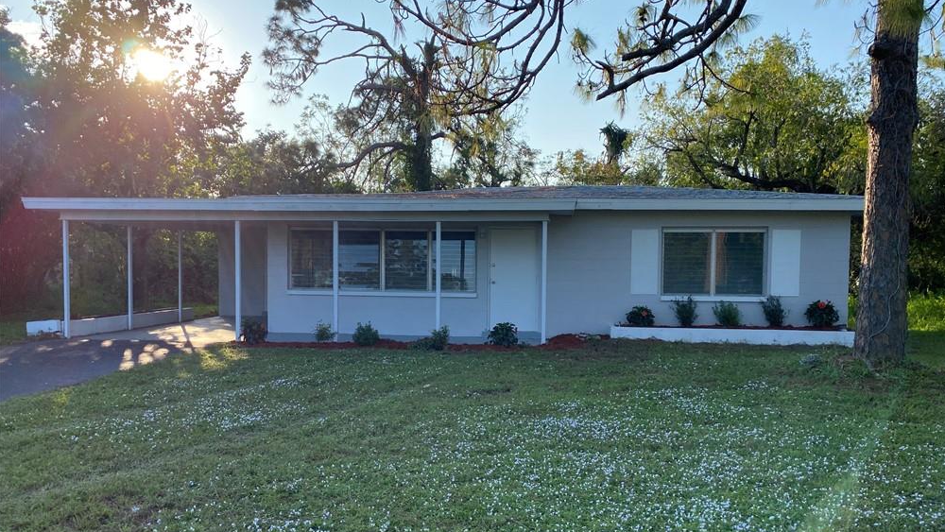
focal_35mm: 29
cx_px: 481
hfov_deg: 66.0
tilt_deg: -1.6
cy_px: 300
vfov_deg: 40.1
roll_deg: -1.3
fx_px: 727
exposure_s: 1/1653
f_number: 1.8
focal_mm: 4.25
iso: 32
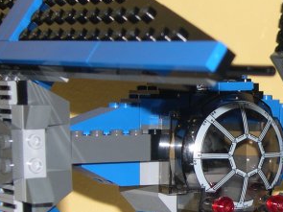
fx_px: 1152
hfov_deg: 13.8
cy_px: 123
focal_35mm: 141
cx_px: 273
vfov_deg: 10.5
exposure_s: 1/60
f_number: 3.2
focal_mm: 11.1
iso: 100
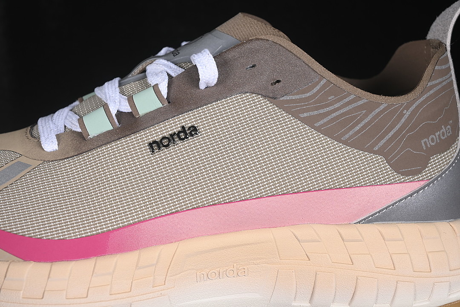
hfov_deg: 27.0
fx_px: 958
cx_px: 230
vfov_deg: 18.2
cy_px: 154
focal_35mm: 75
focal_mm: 50
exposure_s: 1/80
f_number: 7.1
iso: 160
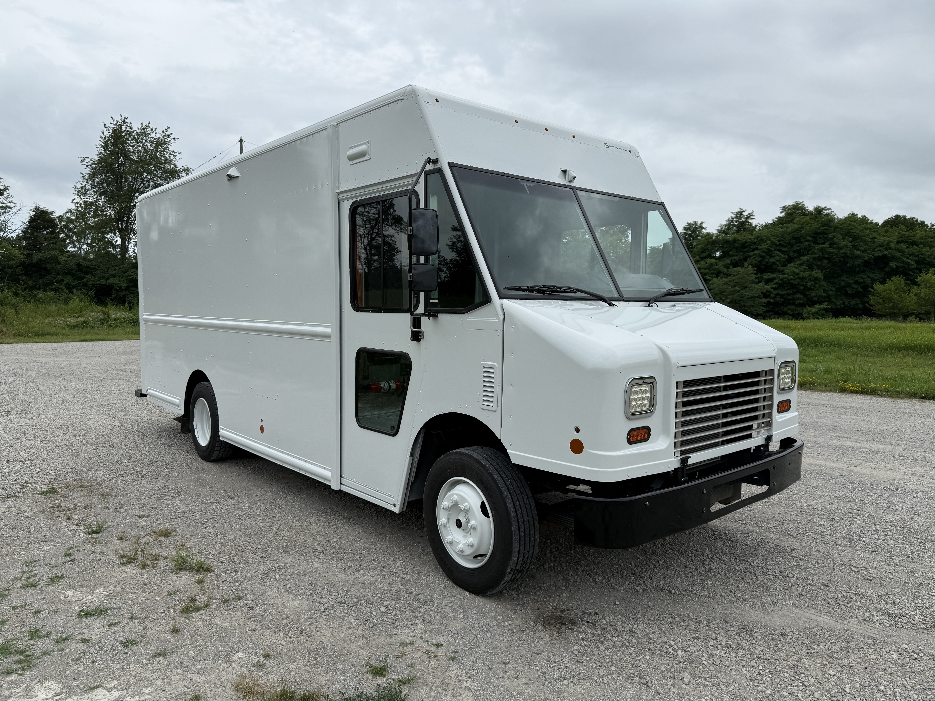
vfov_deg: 56.8
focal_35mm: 24
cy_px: 350
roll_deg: -1.4
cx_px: 468
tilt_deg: -1.5
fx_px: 648
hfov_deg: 71.6
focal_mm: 6.76
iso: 80
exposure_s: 1/4405
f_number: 1.78
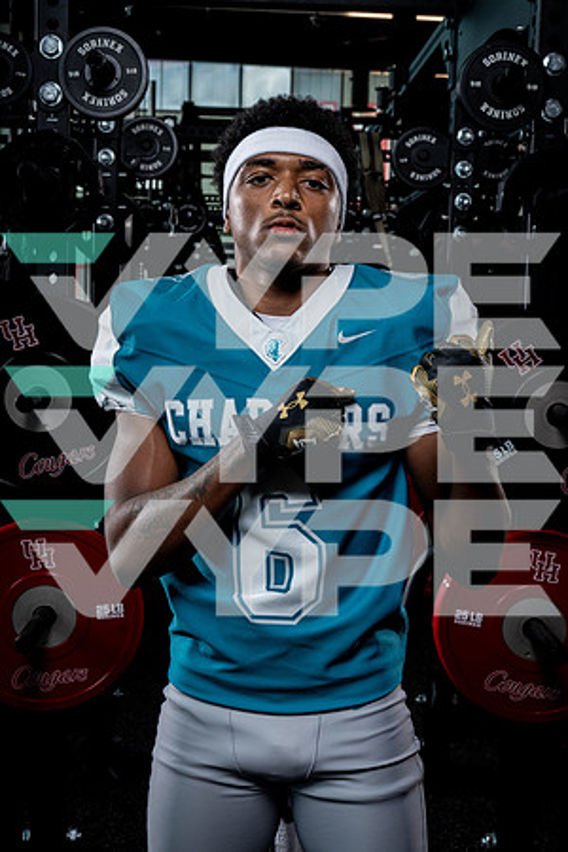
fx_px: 1207
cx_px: 284
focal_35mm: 51
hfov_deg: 26.5
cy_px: 426
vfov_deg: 38.9
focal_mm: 51
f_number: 9
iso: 640
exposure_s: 1/250
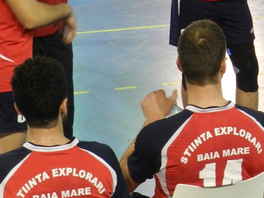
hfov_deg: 11.2
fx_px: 1343
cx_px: 226
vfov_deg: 8.4
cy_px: -5
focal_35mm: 176
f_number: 4.8
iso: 400
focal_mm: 13.5
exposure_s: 1/25
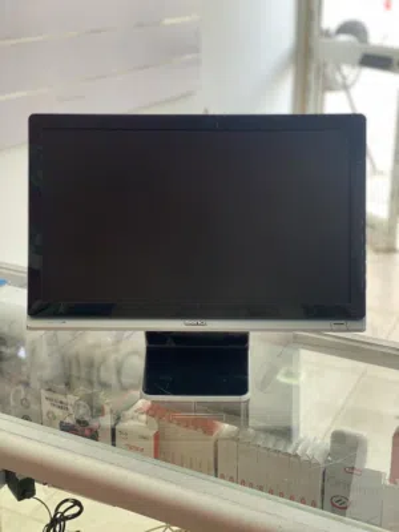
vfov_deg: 36.8
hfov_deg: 28.0
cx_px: 200
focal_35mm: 52
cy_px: 266
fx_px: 799
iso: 125
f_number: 2
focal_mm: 6
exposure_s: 1/100
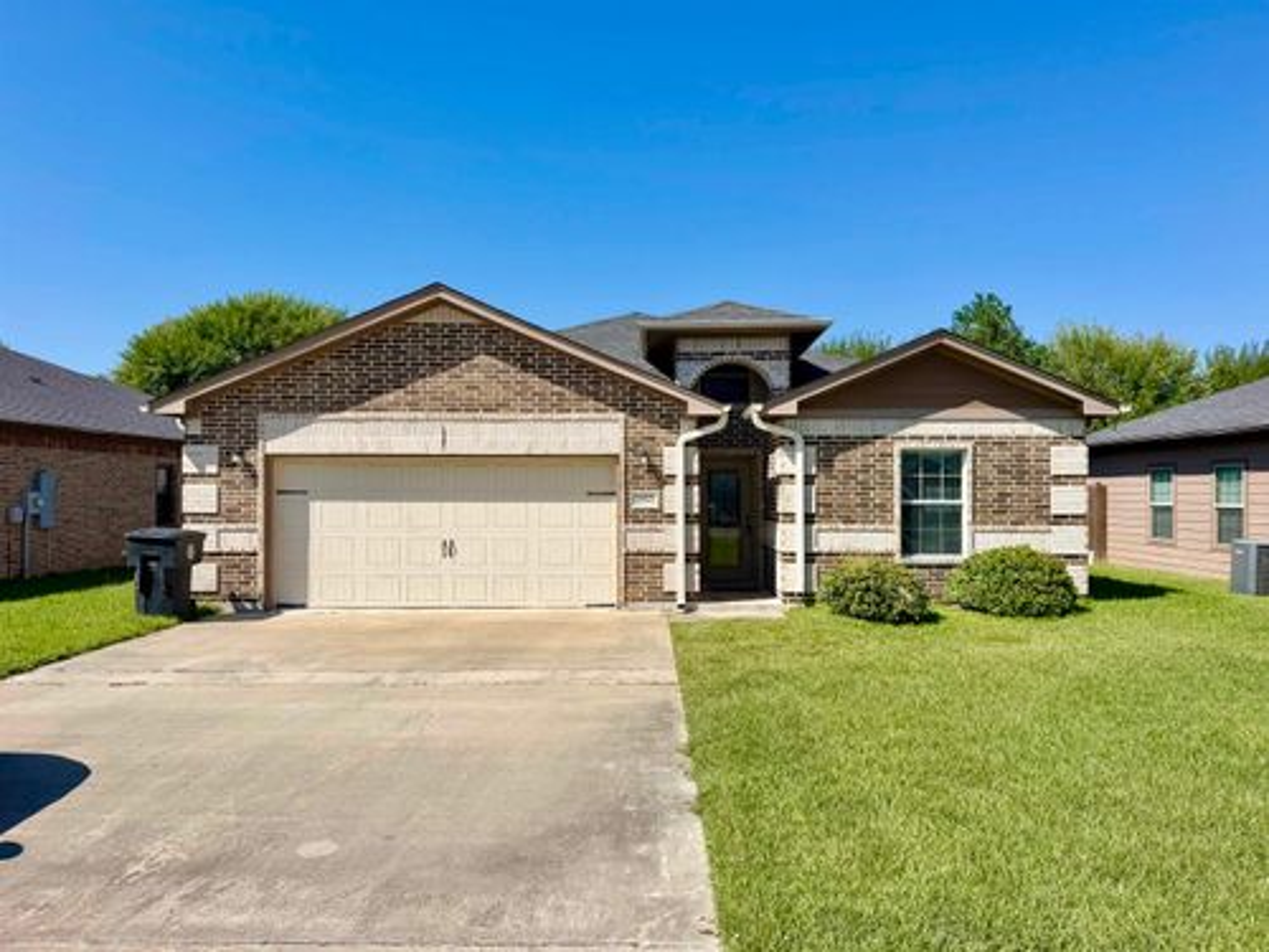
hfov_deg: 71.6
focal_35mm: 24
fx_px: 880
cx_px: 634
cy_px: 476
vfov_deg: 56.8
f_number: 1.78
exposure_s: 1/6711
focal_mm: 6.76
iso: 80
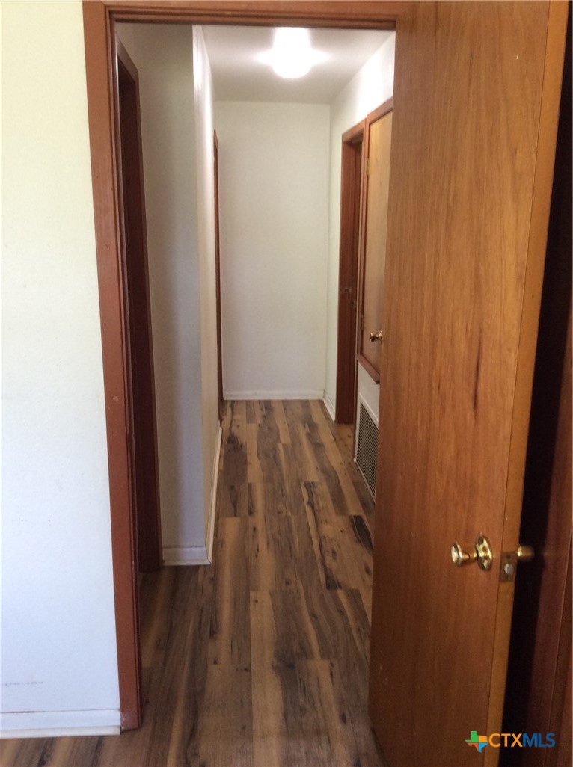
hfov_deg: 44.0
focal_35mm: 32
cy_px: 384
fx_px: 708
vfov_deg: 56.9
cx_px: 286
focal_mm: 3.3
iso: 64
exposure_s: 1/24
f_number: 2.4
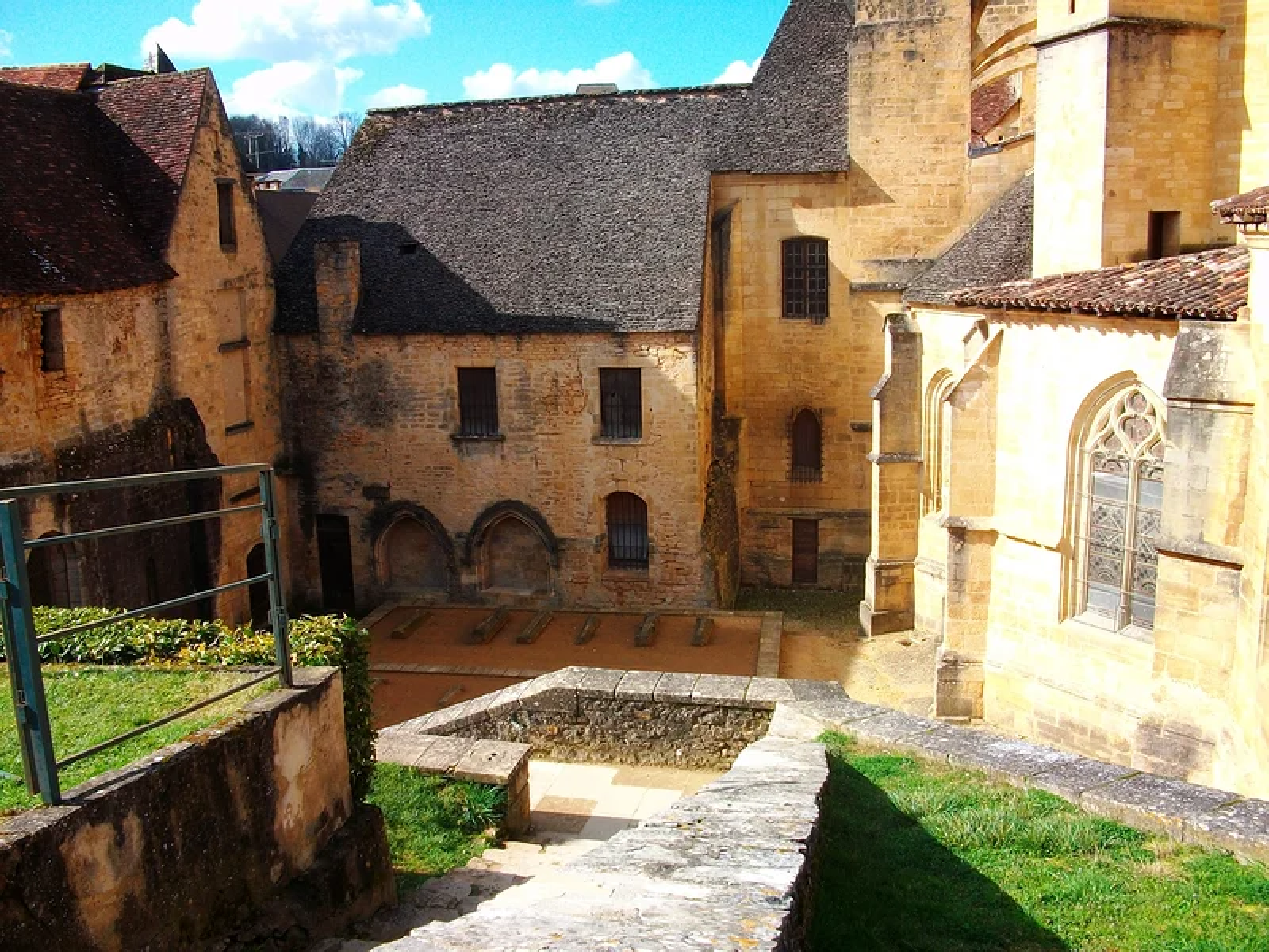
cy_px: 476
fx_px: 1173
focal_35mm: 32
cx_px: 634
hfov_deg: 56.8
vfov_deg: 44.2
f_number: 5.5
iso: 80
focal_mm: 5.7
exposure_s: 1/191
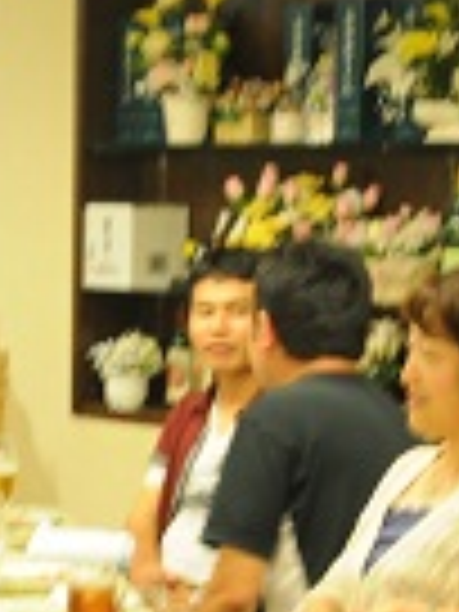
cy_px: 547
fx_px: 2652
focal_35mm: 150
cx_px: -202
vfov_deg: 13.1
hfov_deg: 9.6
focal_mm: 28
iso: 200
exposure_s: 1
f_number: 4
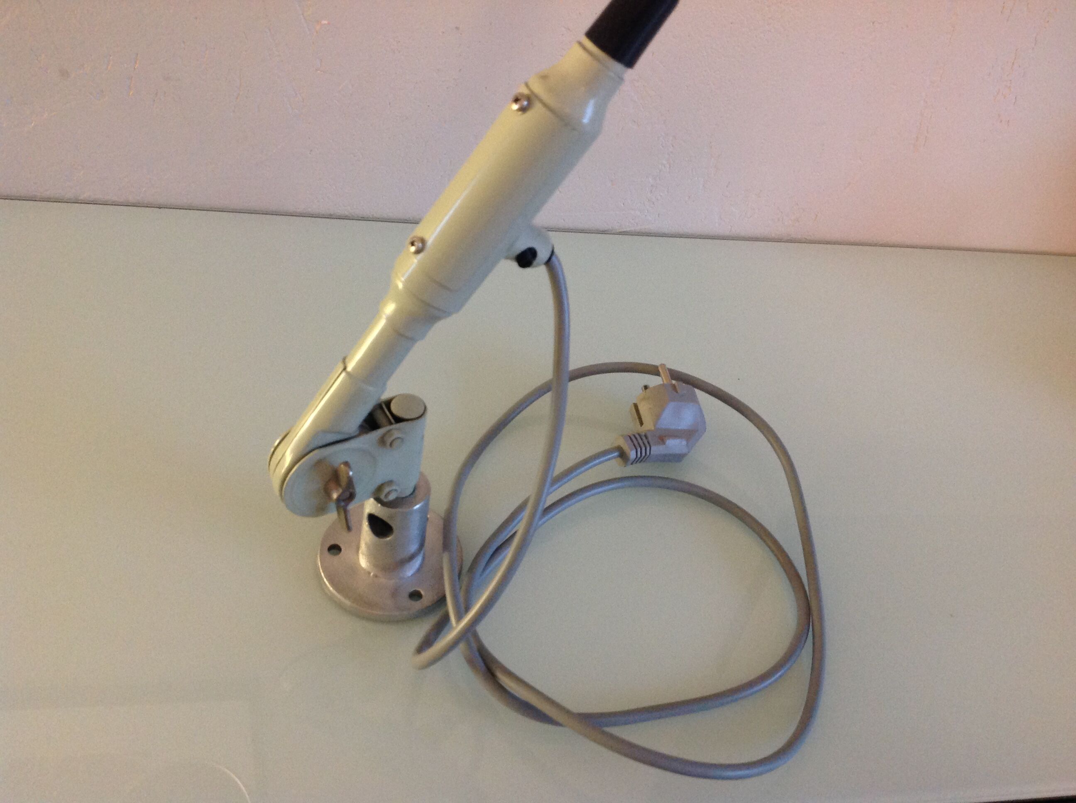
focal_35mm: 35
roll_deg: -12.7
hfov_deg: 52.7
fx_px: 1086
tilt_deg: -43.2
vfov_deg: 40.6
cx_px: 538
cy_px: 402
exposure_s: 1/17
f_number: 2.4
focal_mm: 4.28
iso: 250
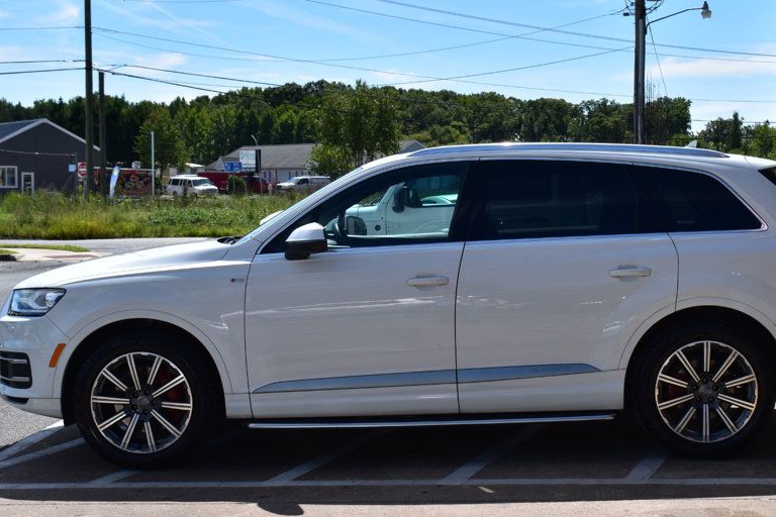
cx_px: 466
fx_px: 1293
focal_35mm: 60
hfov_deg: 33.3
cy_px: 268
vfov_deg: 22.6
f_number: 11
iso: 250
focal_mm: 30
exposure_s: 1/500
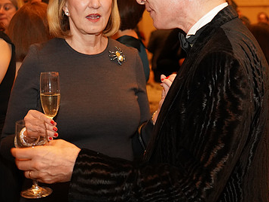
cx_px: 159
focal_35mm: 75
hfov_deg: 25.9
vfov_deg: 19.6
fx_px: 583
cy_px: 60
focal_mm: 48
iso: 6400
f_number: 4
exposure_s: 1/125
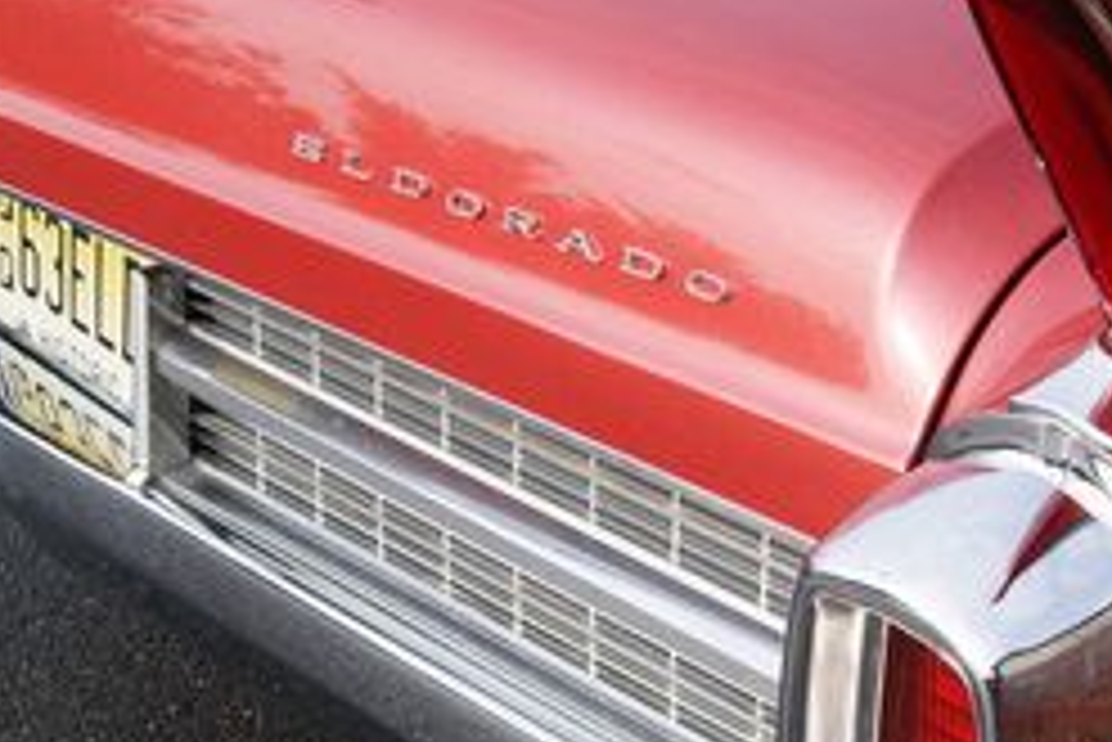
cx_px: 864
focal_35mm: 70
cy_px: 477
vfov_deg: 19.4
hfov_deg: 28.3
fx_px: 2163
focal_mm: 18
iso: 100
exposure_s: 1/80
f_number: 10
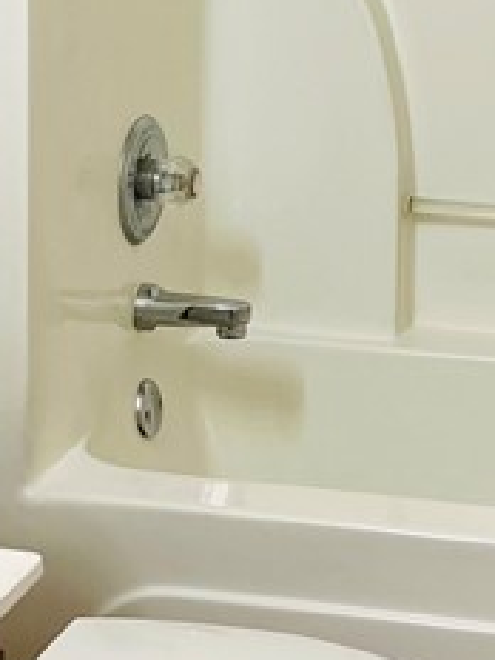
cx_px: 432
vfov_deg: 16.6
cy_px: -77
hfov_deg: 12.8
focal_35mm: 115
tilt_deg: -6.3
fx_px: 2193
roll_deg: -1.0
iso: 80
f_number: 1.5
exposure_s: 1/60
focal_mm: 5.7
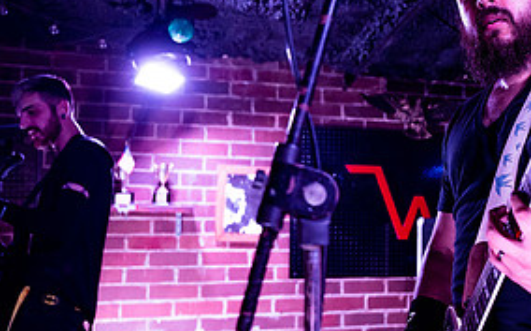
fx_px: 723
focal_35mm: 50
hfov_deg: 38.8
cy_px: 154
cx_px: 423
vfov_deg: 25.8
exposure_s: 1/200
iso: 1250
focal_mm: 24
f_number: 2.8
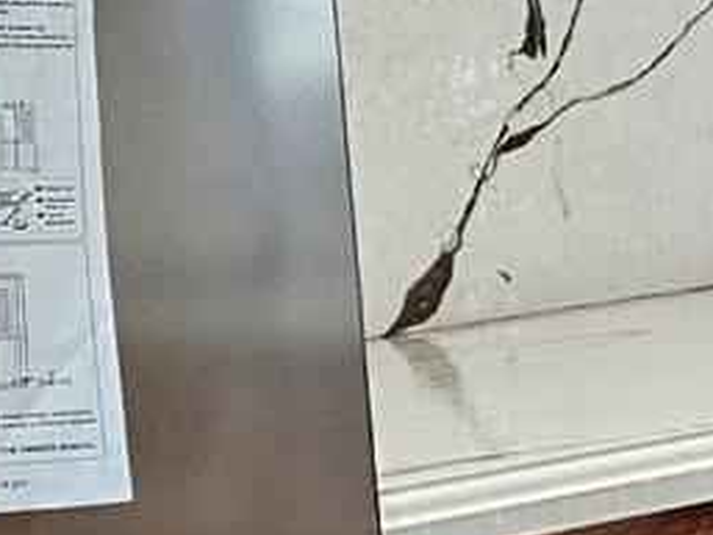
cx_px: 940
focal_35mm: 183
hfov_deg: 10.6
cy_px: 344
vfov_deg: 8.1
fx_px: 3771
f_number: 1.8
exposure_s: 1/120
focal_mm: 5.4
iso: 320
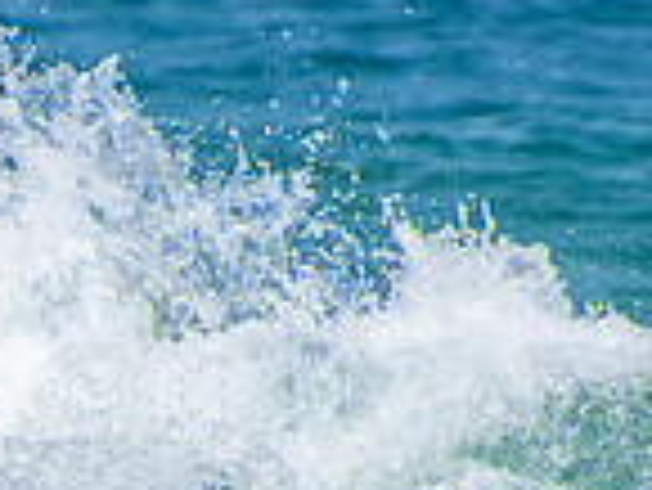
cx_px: -490
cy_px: 704
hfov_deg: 0.9
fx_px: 43413
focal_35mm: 2303
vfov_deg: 0.6
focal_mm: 400
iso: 360
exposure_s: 1/2000
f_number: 5.6
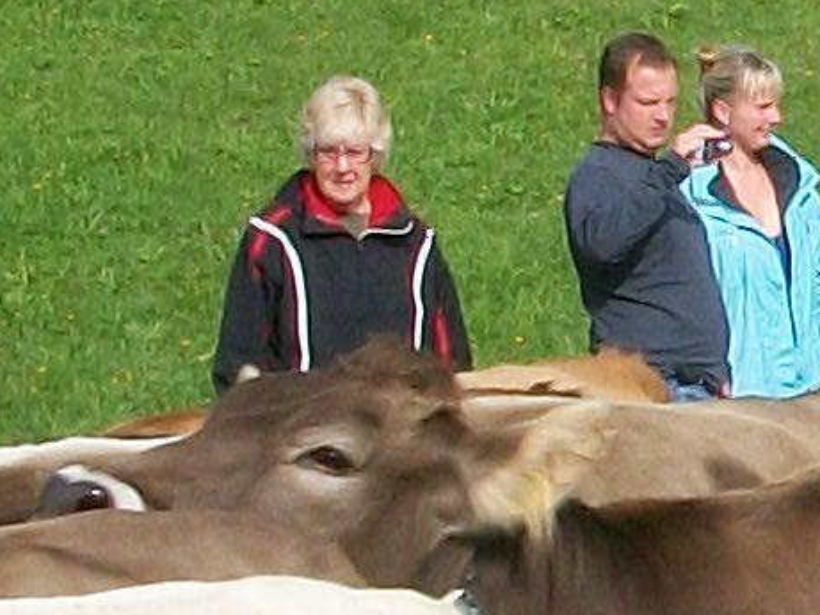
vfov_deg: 5.3
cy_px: 418
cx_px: 1460
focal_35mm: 278
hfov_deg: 6.9
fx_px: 6587
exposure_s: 1/320
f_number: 5.6
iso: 80
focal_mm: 6.3
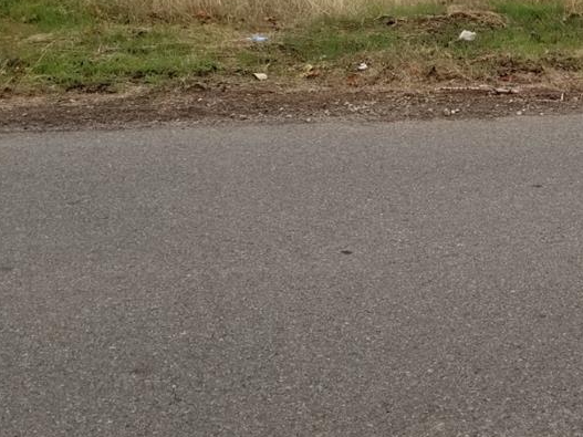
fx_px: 1246
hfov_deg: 25.9
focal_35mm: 74
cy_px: -10
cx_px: 451
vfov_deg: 19.3
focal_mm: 4.3
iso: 50
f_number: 1.7
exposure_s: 1/2120
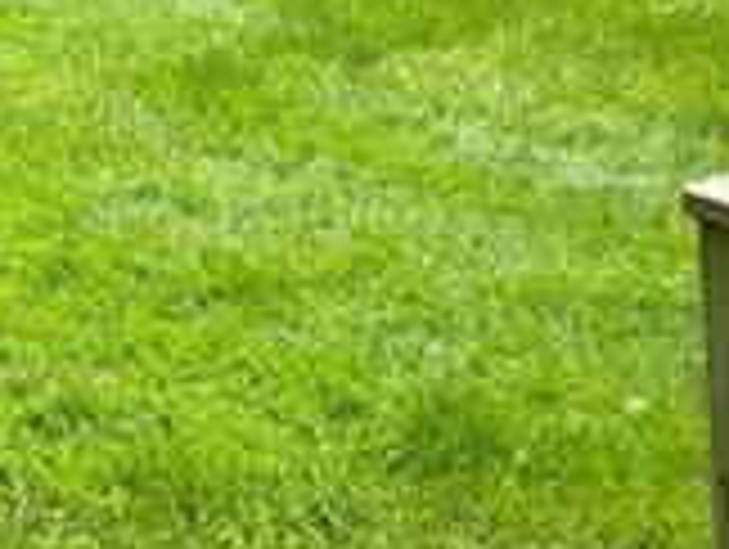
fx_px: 2594
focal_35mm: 123
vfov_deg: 11.8
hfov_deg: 15.7
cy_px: -162
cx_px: -9
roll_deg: +2.8
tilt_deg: -8.6
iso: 32
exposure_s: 1/1007
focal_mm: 4.25
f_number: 1.8
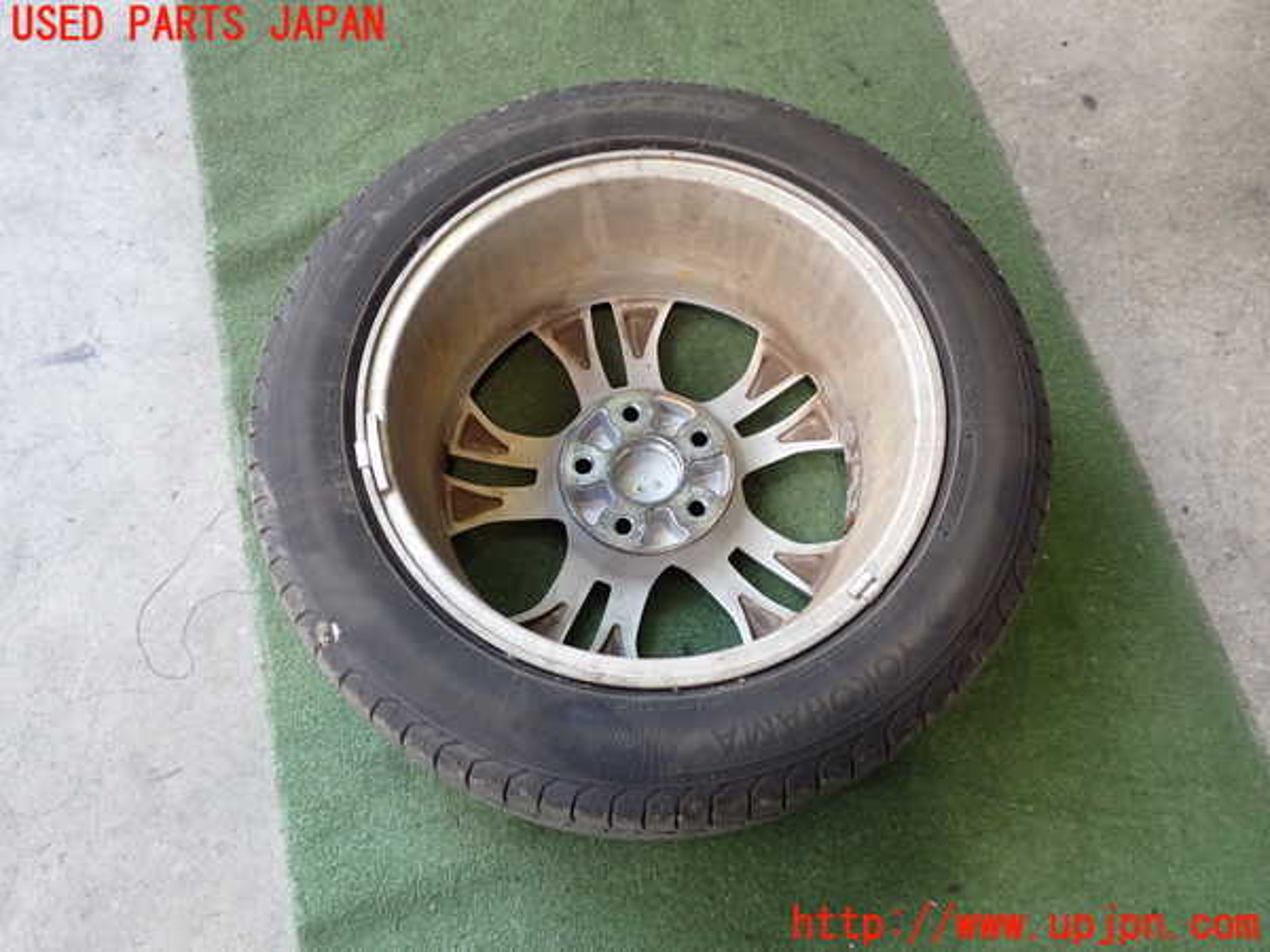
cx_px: 635
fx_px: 1101
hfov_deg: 60.0
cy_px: 476
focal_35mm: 30
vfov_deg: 46.8
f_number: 2.3
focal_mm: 5.4
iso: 200
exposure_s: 1/50
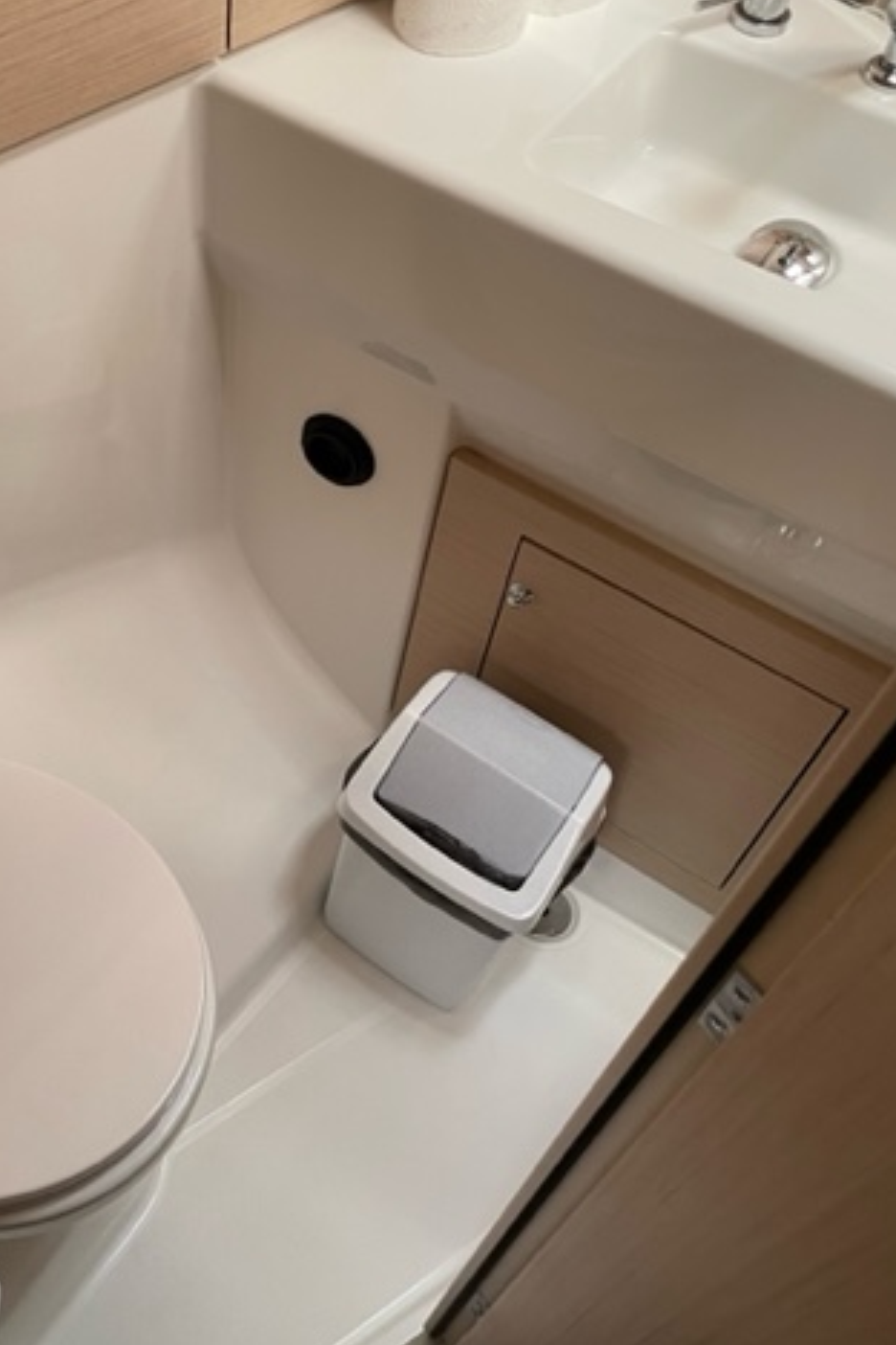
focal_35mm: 37
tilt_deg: -54.0
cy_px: 661
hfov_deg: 34.8
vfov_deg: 51.9
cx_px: 175
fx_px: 1381
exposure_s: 1/60
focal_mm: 4.2
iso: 125
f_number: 1.6
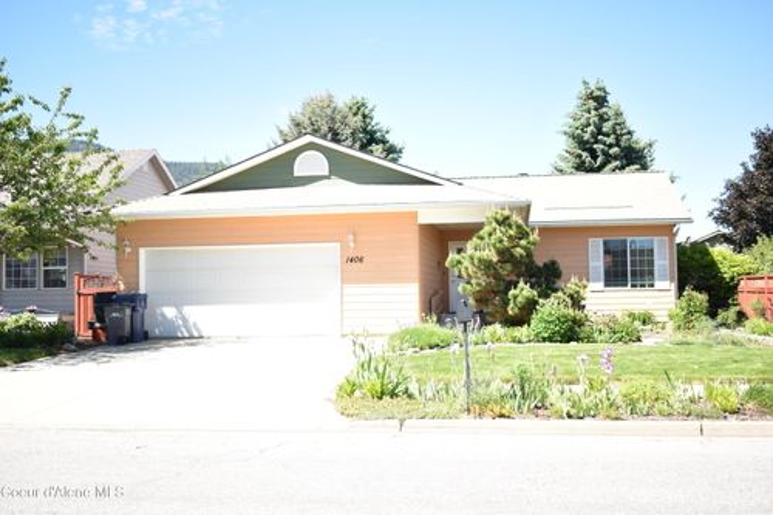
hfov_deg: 47.9
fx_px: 869
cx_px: 386
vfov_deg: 33.0
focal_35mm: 40
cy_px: 258
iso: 100
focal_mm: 27
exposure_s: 1/200
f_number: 4
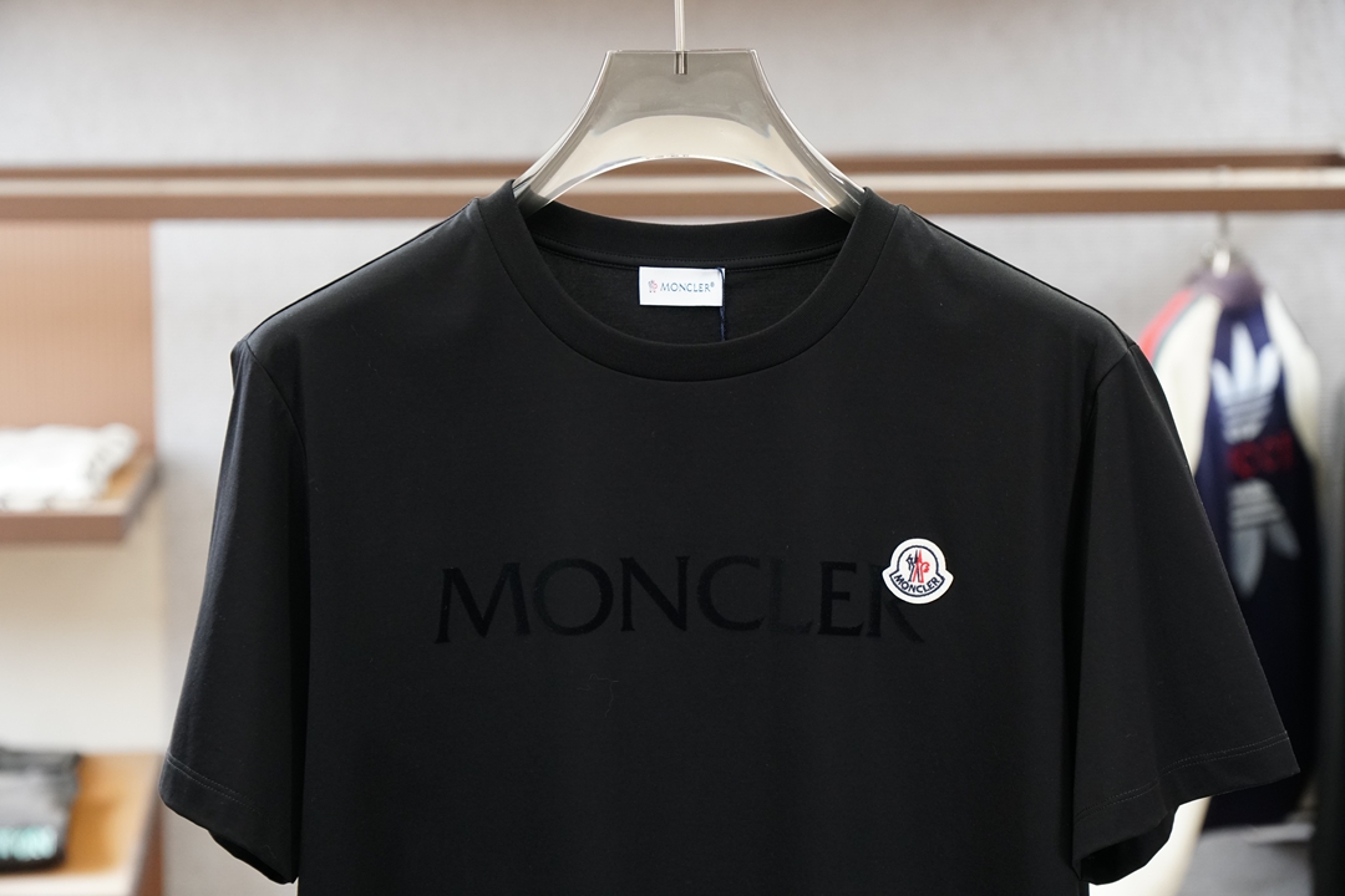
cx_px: 672
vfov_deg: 16.9
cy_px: 448
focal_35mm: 81
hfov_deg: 25.1
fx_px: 3026
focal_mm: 54
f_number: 4
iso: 1250
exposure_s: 1/125
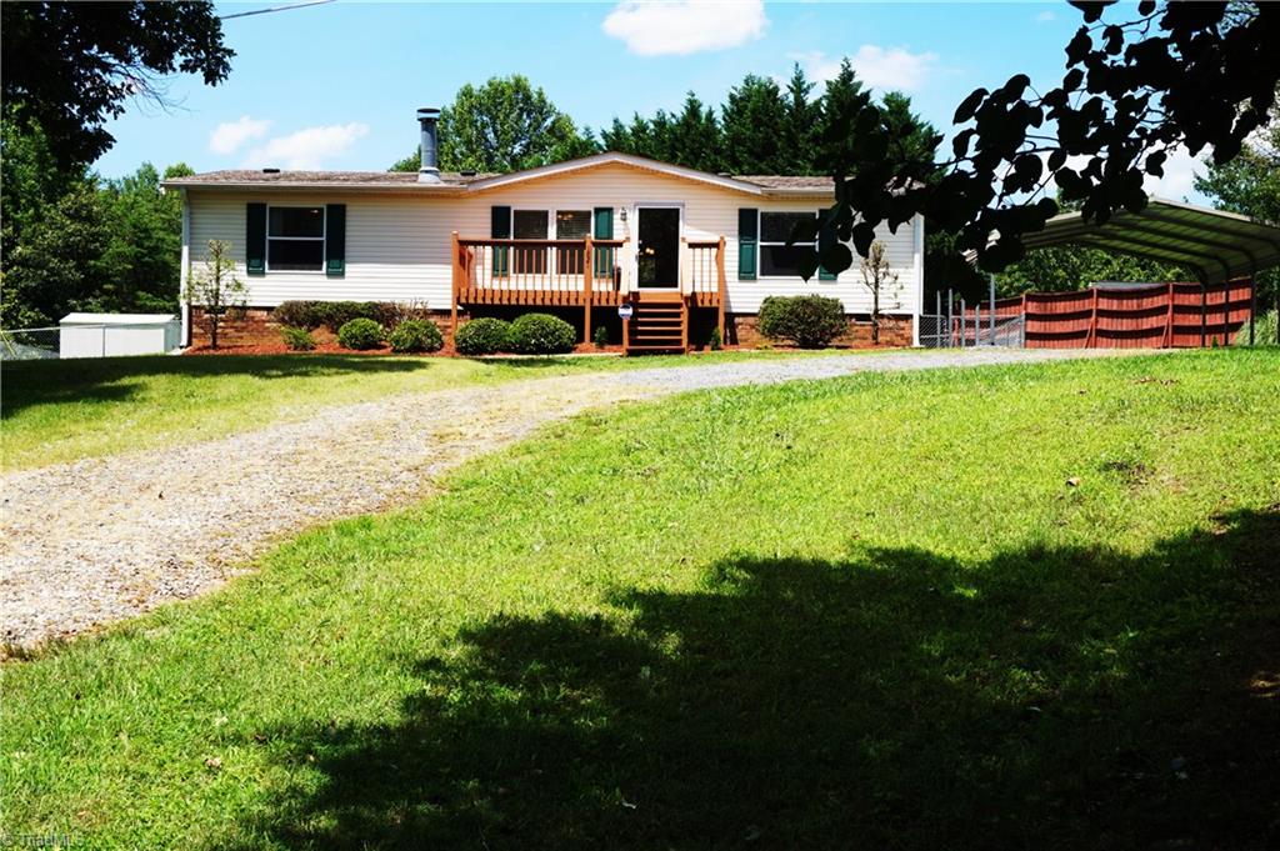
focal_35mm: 42
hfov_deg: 46.4
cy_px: 426
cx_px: 640
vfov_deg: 31.8
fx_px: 1492
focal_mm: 28
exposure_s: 1/80
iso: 100
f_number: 13
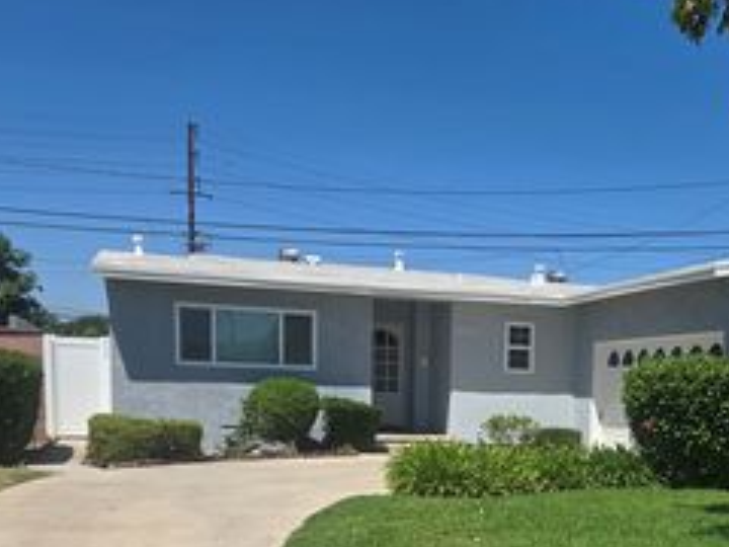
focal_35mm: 48
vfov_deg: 28.9
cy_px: 503
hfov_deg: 38.7
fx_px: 1011
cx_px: 541
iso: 25
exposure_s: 1/3109
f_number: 1.8
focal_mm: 5.4
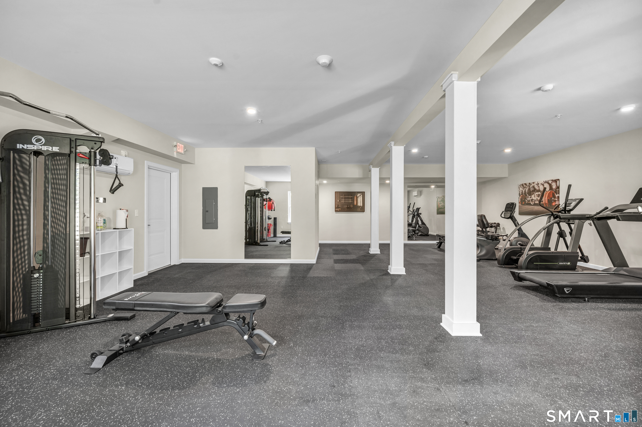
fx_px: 249
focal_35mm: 14
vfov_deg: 81.1
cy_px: 214
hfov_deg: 104.3
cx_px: 321
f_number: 7.1
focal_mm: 14
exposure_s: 1/6
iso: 320
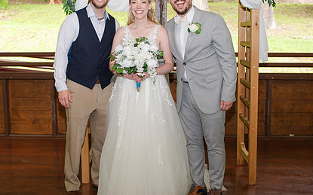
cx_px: 129
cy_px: 99
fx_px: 469
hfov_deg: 36.8
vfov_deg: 23.5
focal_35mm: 55
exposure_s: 1/200
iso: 800
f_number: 3.2
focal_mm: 35
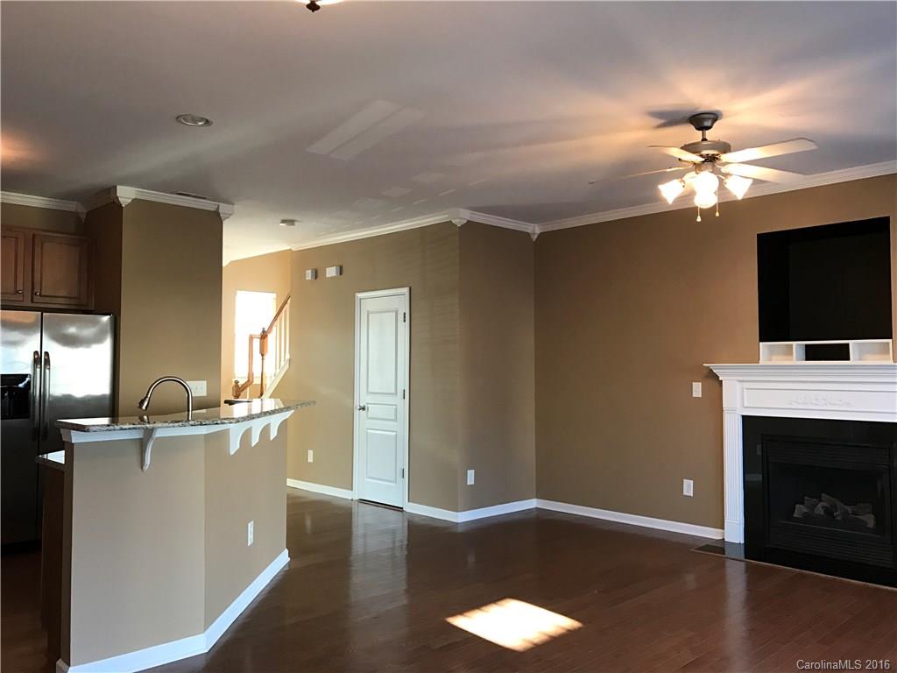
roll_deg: +0.7
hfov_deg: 63.4
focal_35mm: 28
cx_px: 448
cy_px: 336
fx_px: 726
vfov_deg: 49.7
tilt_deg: +3.8
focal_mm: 3.99
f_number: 1.8
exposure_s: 1/30
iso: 32
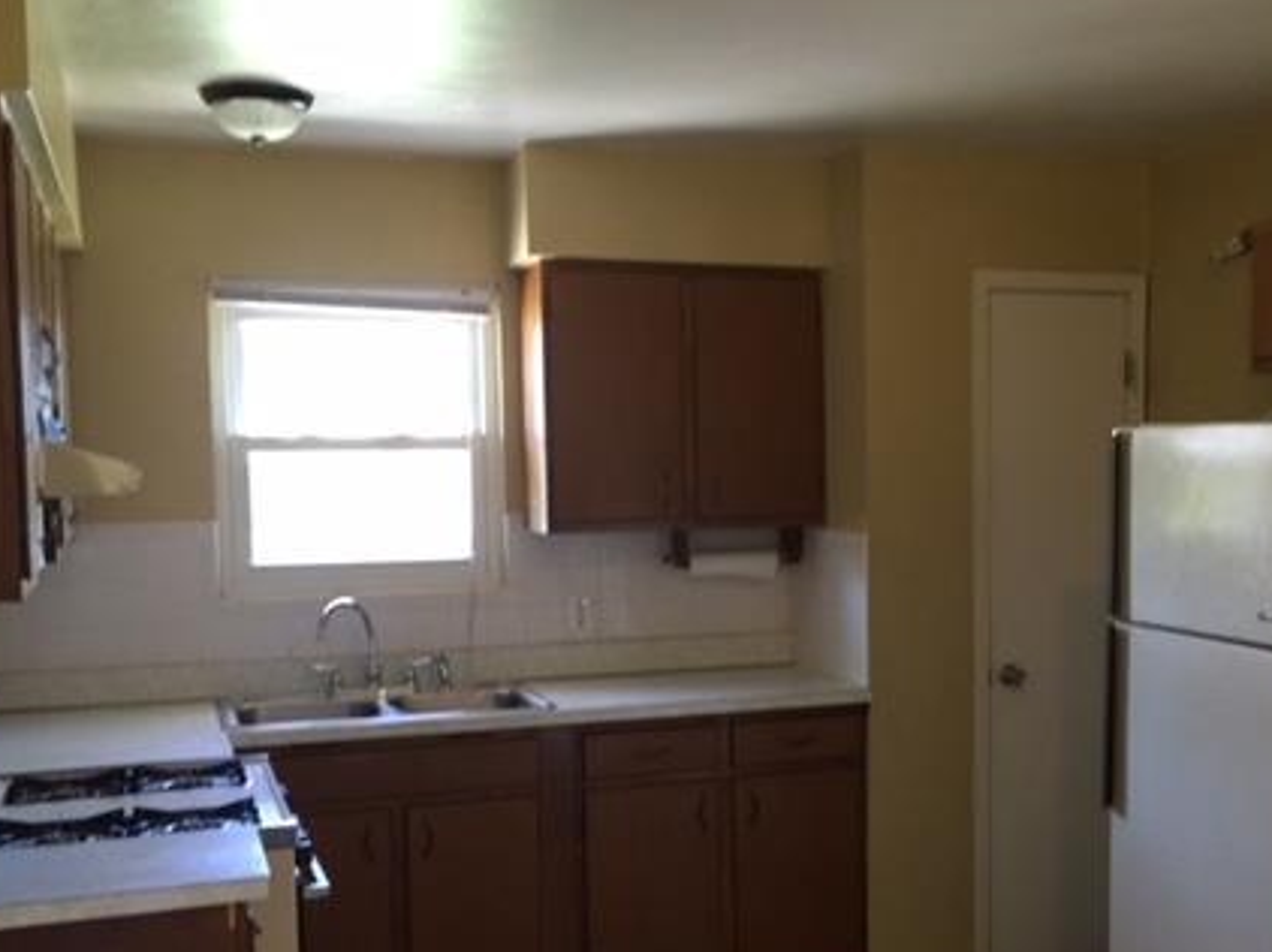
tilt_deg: -5.4
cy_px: 597
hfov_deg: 42.5
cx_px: 823
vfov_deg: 32.7
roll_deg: -0.4
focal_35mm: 44
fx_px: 1616
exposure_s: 1/15
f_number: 2.2
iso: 100
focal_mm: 4.15
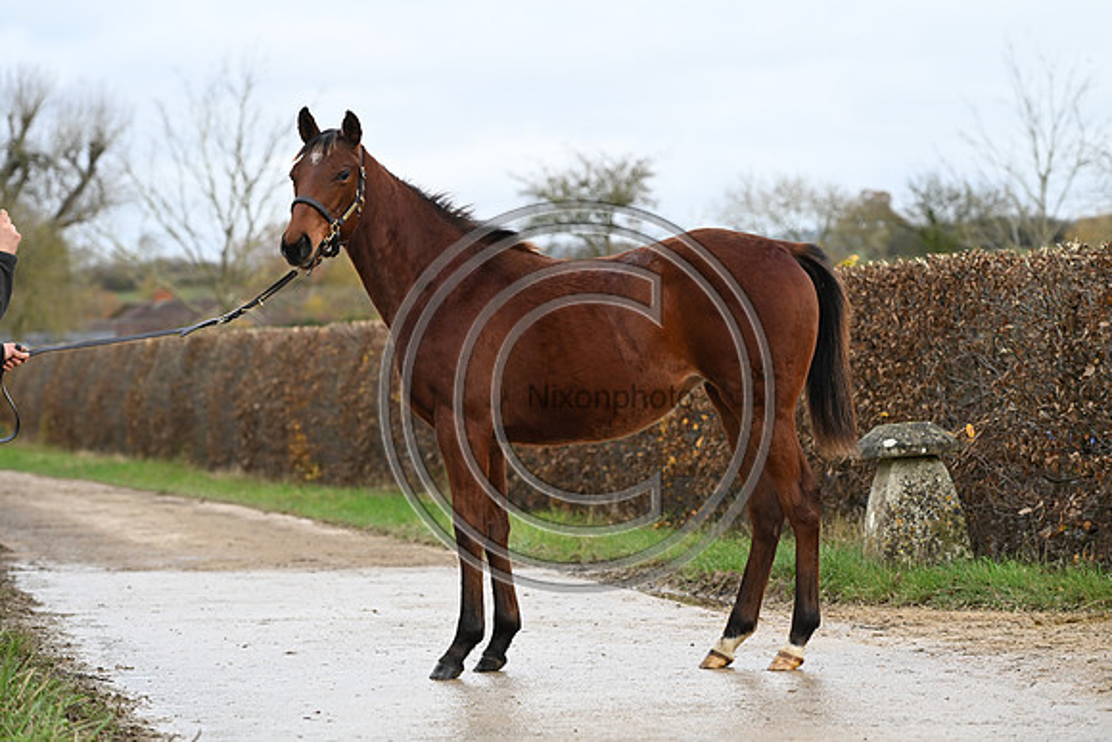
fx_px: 3460
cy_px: 371
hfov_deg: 18.3
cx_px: 556
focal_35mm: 112
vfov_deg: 12.2
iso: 1000
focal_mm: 112
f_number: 4
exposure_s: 1/1000
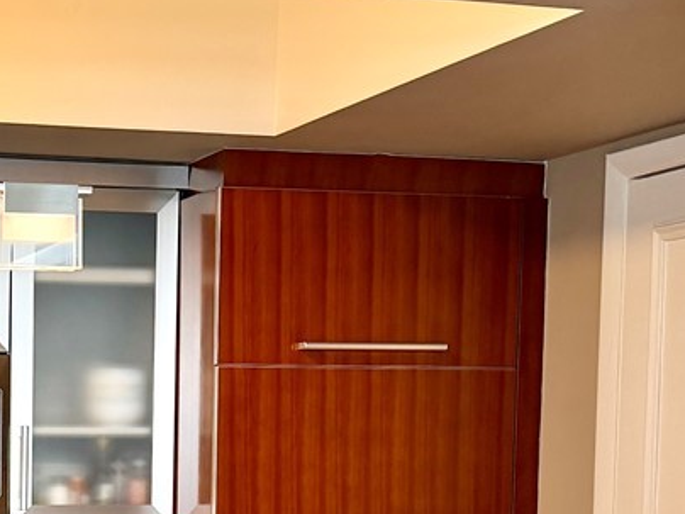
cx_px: 10
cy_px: 628
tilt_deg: -5.0
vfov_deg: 15.0
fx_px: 1880
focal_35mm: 95
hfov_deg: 20.1
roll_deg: -0.7
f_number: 1.78
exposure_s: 1/88
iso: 200
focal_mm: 6.76
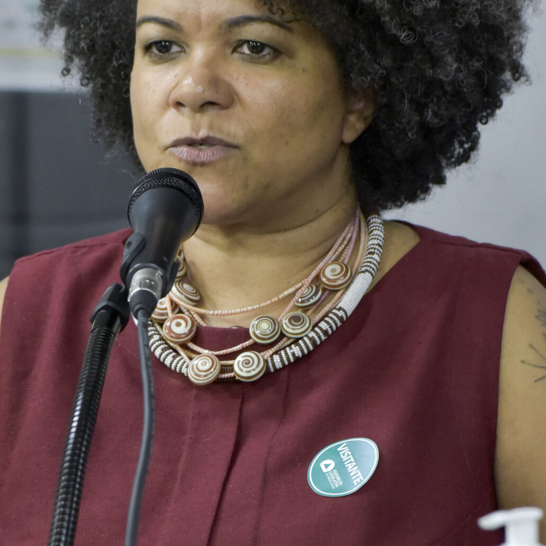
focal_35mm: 275
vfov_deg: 6.4
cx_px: 122
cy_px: 349
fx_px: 4907
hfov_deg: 6.4
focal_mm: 130
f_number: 8
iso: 3200
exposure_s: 1/160
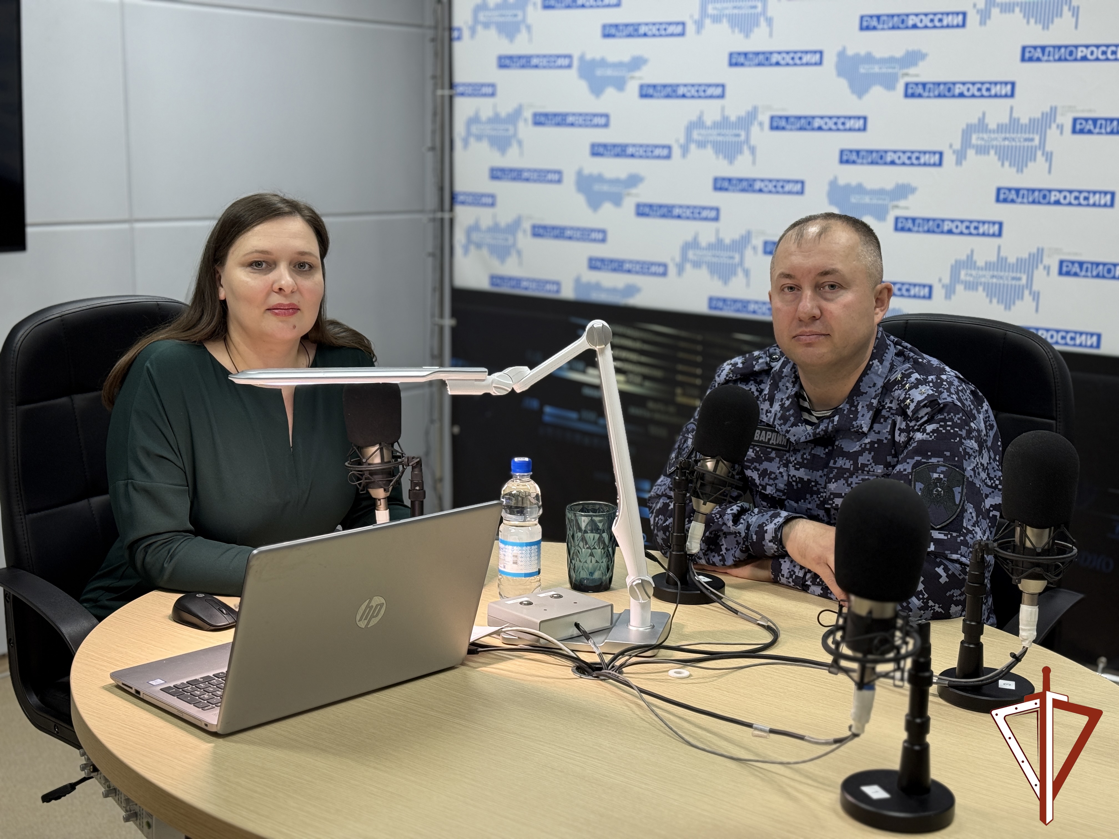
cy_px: 420
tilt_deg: -10.3
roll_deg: -1.2
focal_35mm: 48
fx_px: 1552
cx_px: 560
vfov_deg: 30.3
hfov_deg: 39.7
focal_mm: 6.76
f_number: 1.78
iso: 100
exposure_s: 1/50
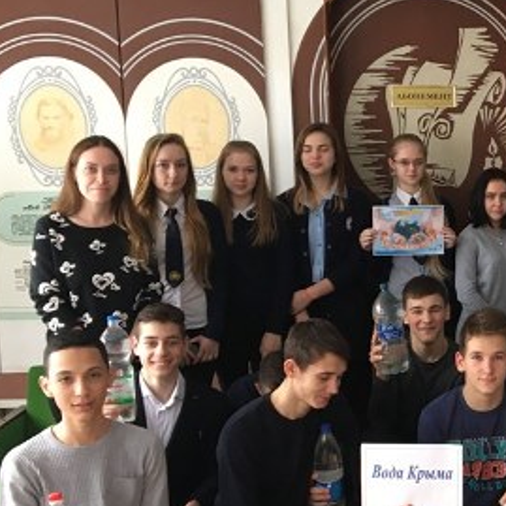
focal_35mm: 61
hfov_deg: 26.3
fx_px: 1009
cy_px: 308
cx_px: 532
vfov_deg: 28.1
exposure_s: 1/33
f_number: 2.2
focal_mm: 4.15
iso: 64
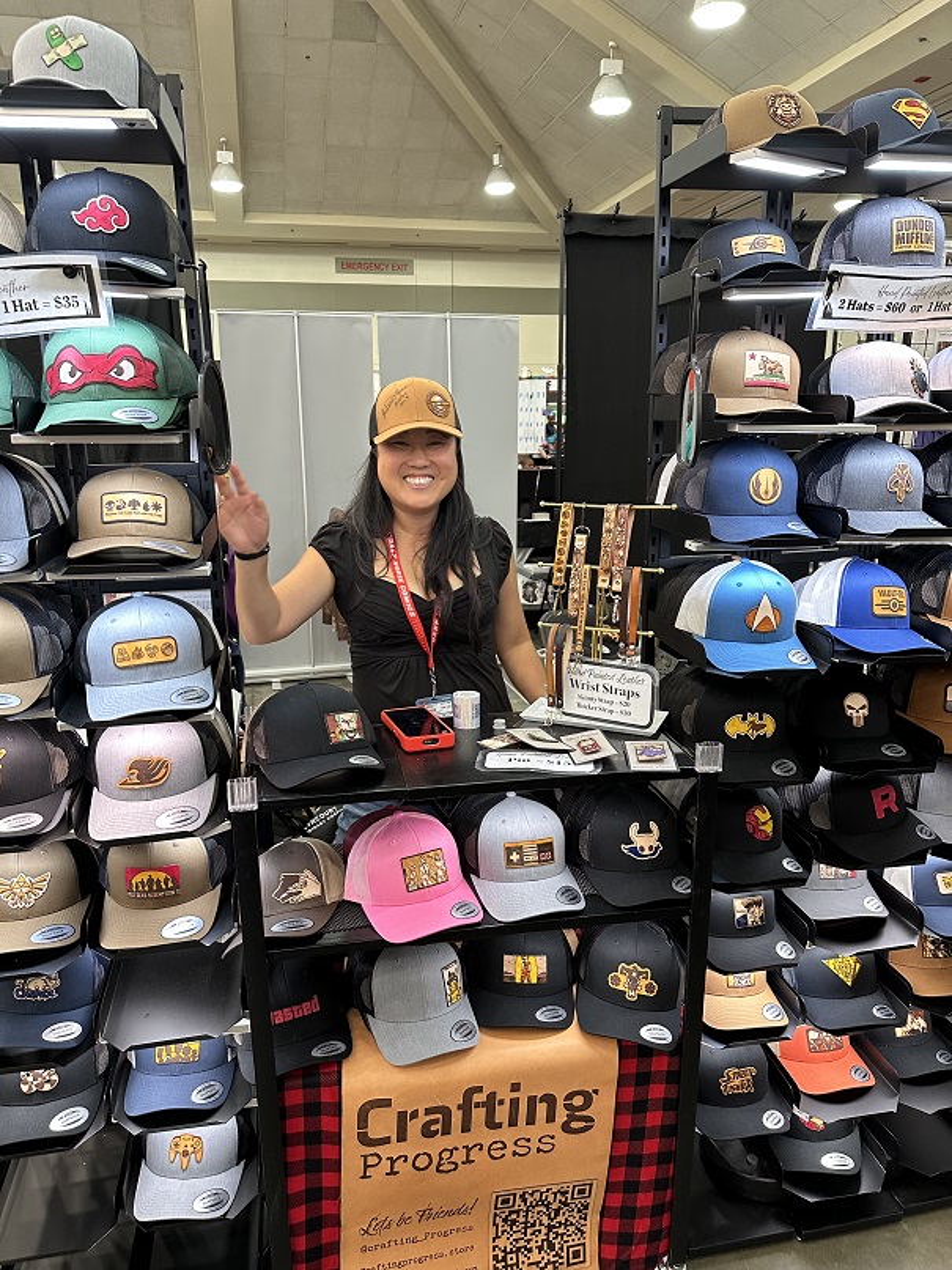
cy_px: 635
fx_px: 880
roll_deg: -0.4
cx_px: 476
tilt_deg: -13.5
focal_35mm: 24
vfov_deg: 71.6
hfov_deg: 56.8
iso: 250
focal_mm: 6.86
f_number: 1.78
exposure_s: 1/60
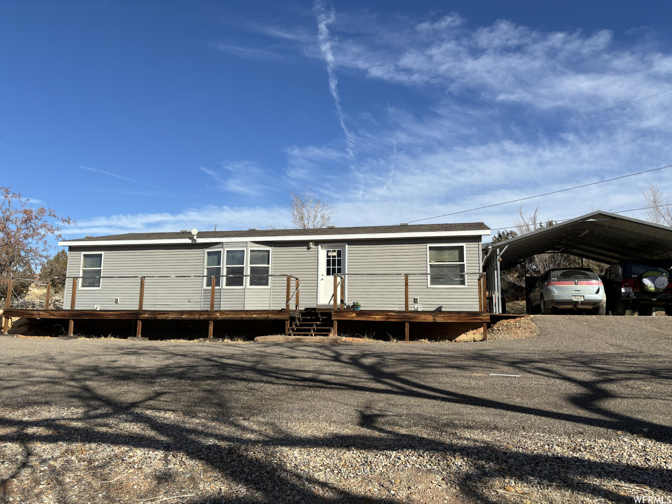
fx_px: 505
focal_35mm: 26
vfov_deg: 53.1
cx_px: 336
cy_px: 252
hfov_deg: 67.3
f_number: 1.6
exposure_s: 1/4255
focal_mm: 5.96
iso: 50
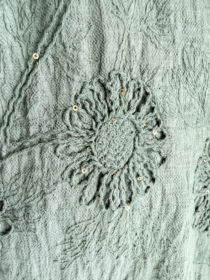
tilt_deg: -19.6
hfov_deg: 54.9
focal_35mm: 25
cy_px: 140
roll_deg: -5.3
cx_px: 105
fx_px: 202
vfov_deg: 69.4
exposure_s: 1/82
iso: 320
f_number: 2.2
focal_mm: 2.22
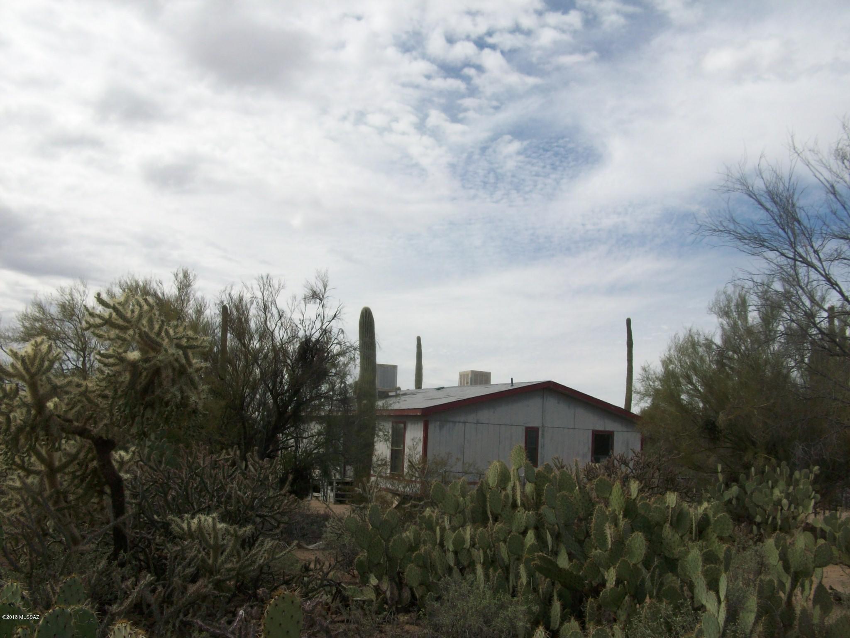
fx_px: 835
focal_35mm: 34
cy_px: 319
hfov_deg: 54.0
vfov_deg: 41.8
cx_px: 425
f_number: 5.5
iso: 64
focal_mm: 5.7
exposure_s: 1/505
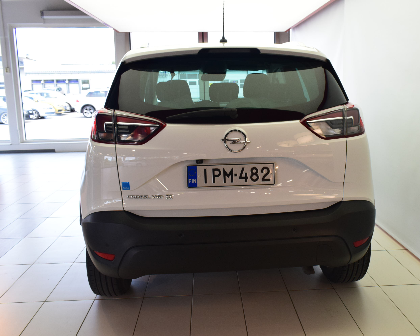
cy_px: 168
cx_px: 242
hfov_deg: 50.6
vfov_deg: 41.6
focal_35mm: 36
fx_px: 442
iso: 1600
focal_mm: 21
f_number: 6.3
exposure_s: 1/160
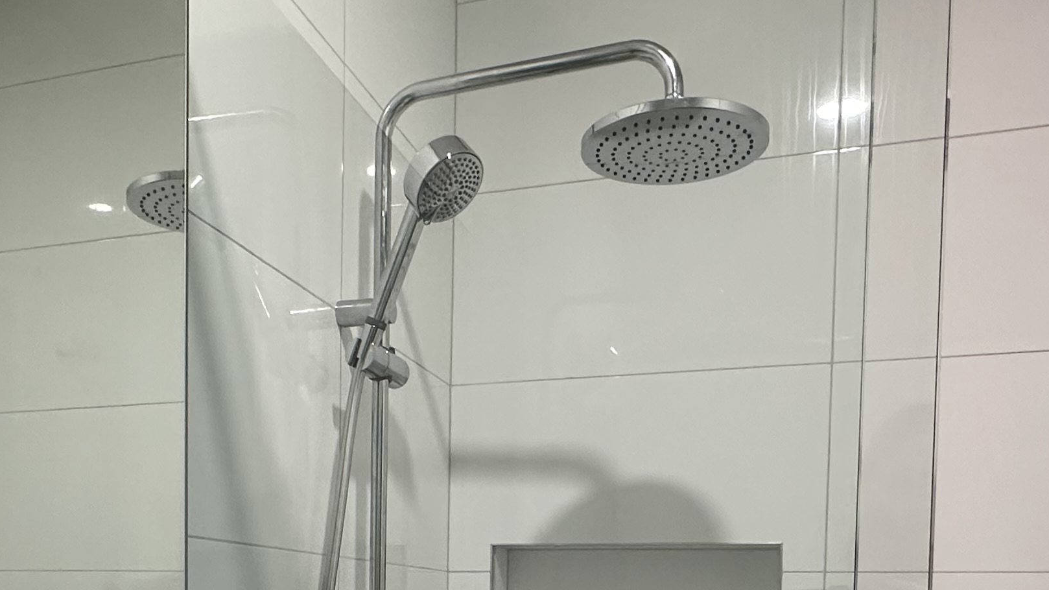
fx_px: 1057
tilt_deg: -3.3
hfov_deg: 52.5
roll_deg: -0.8
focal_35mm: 38
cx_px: 434
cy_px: 668
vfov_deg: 28.1
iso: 250
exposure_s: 1/100
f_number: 2.2
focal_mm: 2.22
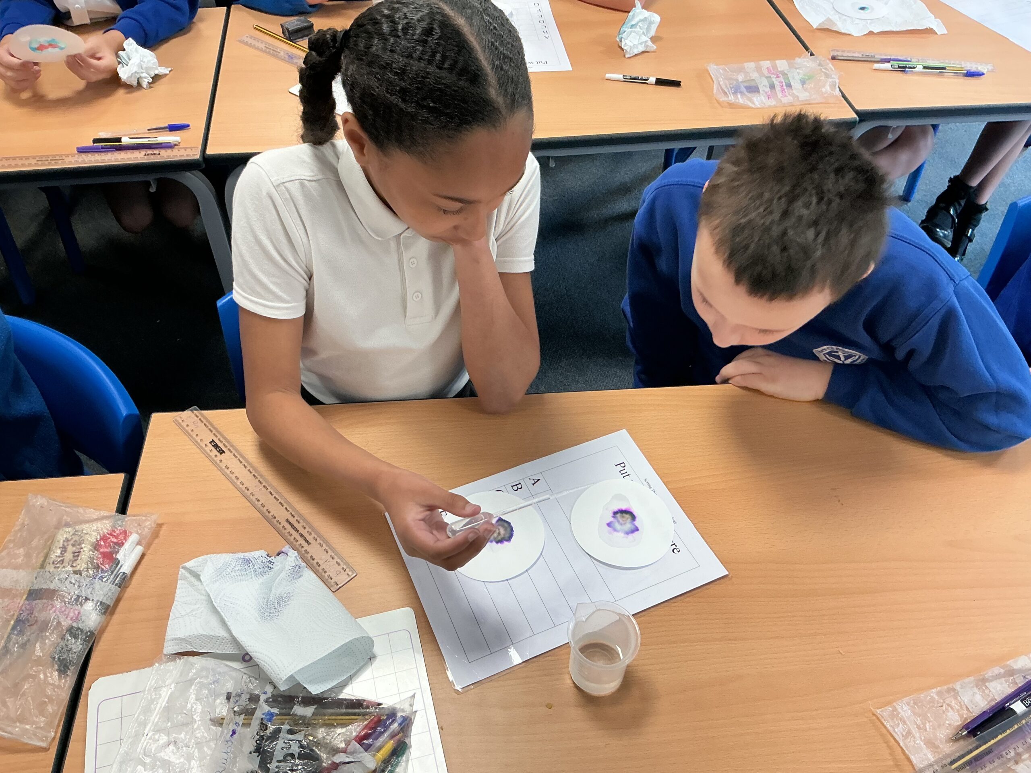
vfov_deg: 48.2
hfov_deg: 61.7
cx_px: 516
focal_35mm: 29
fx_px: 864
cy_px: 386
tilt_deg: -47.6
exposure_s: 1/60
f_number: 1.8
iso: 100
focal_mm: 3
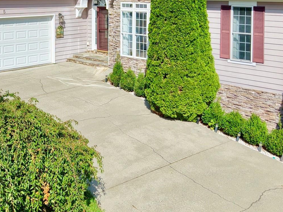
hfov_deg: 38.8
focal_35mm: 49
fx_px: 401
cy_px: 61
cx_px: 119
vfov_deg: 29.3
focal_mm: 8.67
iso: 330
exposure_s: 1/5000
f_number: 1.8
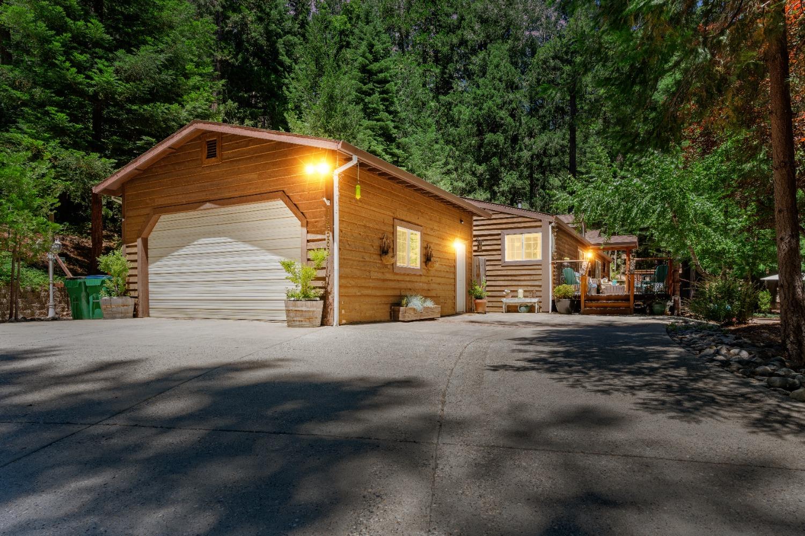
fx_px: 470
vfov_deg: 59.5
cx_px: 402
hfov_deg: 81.2
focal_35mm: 21
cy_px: 268
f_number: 8
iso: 320
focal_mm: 21
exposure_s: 1/160
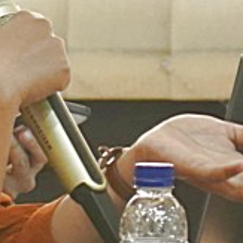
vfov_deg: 2.0
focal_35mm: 876
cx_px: -253
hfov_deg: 2.0
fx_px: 6957
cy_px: -44
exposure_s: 1/160
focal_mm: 105
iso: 6400
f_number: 4
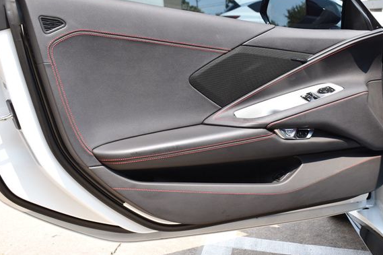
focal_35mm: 46
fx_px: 485
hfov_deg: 43.1
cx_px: 212
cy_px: 116
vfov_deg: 29.5
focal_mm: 27
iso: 200
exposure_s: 1/250
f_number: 7.1
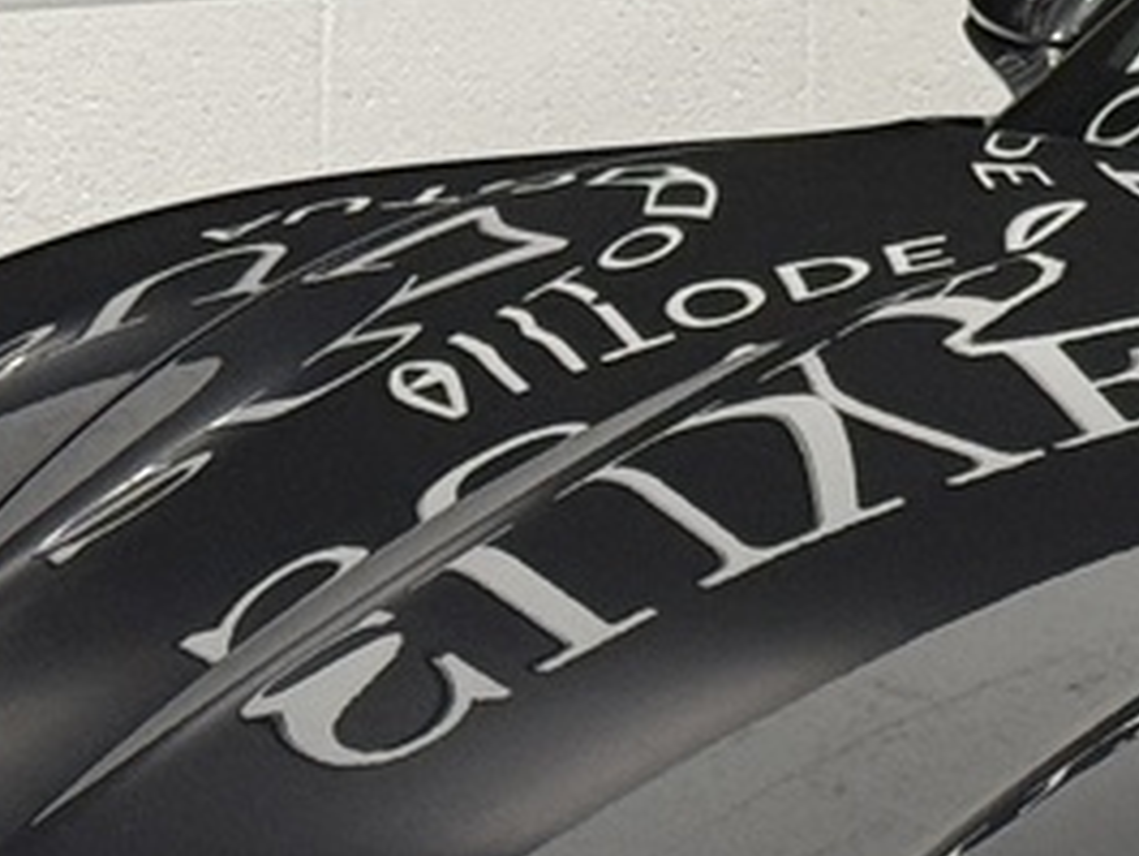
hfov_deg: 6.7
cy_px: 181
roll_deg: -1.8
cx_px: 1999
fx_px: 9546
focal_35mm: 290
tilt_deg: -5.4
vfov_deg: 5.1
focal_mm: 6.76
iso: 125
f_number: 1.78
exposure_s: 1/50
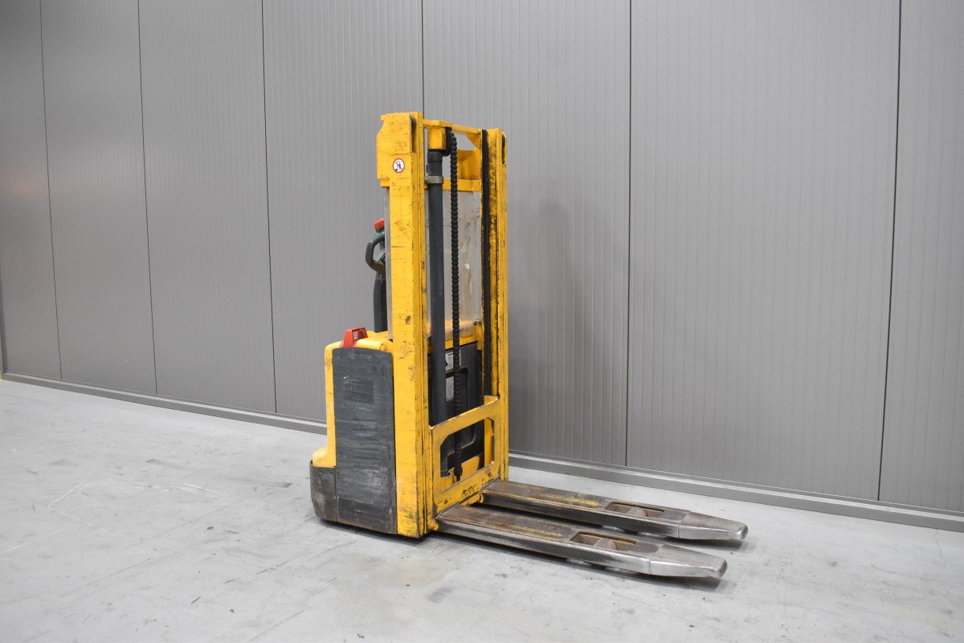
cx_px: 482
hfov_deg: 61.9
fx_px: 803
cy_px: 322
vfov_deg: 43.6
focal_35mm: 30
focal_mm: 20
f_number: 4.5
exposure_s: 1/50
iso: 1600
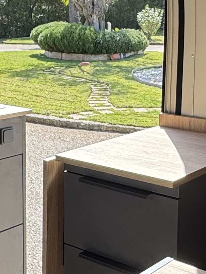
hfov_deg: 20.9
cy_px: 80
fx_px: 555
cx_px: 139
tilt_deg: -8.2
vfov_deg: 27.5
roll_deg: +0.3
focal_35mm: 70
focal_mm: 2.22
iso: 40
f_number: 2.2
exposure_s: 1/421
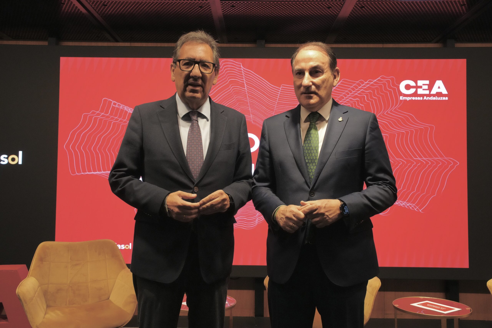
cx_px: 246
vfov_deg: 37.9
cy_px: 164
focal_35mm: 35
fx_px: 478
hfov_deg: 54.4
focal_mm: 35
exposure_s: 1/160
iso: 5000
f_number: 8
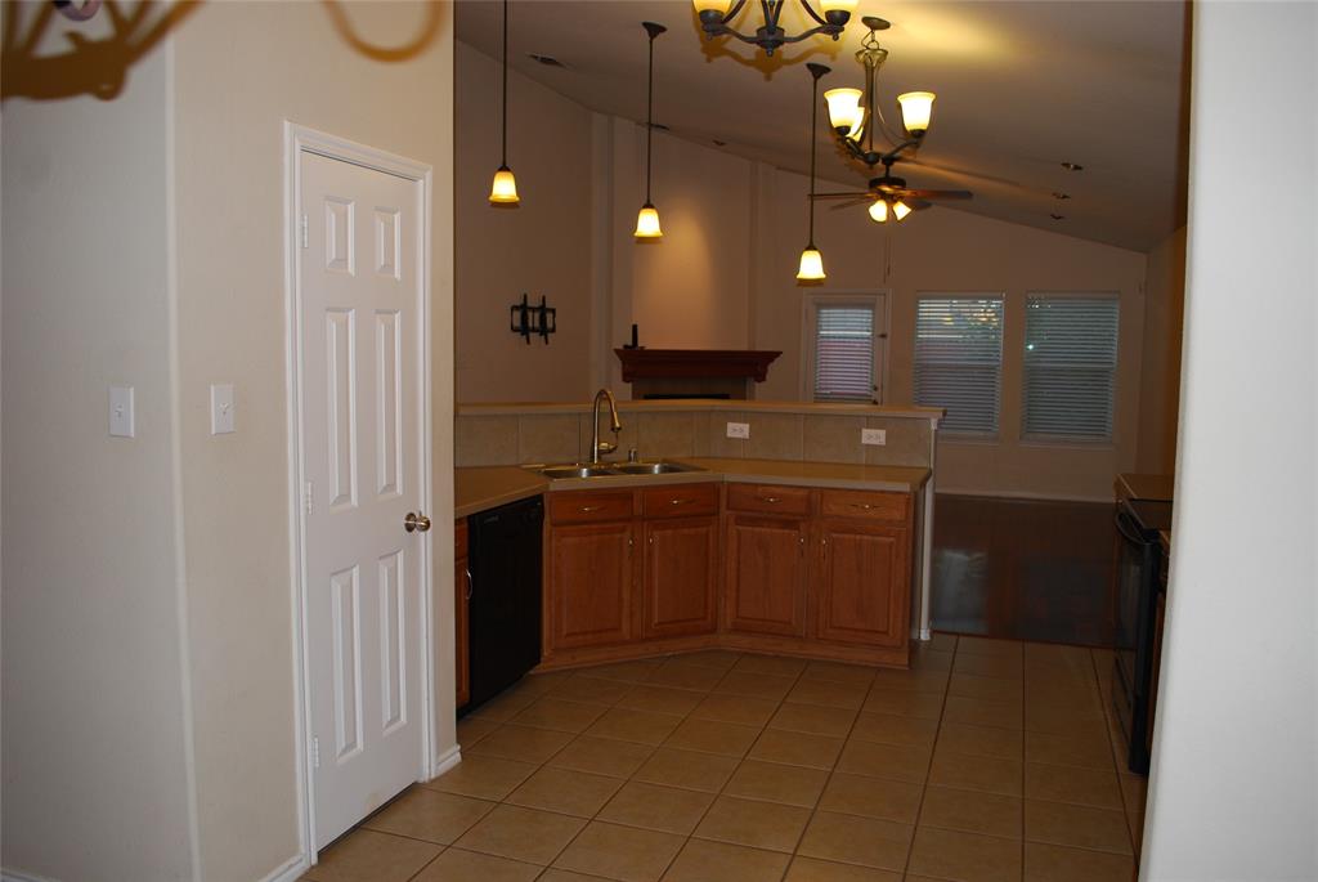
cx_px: 659
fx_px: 989
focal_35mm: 27
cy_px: 441
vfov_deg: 48.0
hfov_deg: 67.3
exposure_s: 1/60
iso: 200
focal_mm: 18
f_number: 3.5
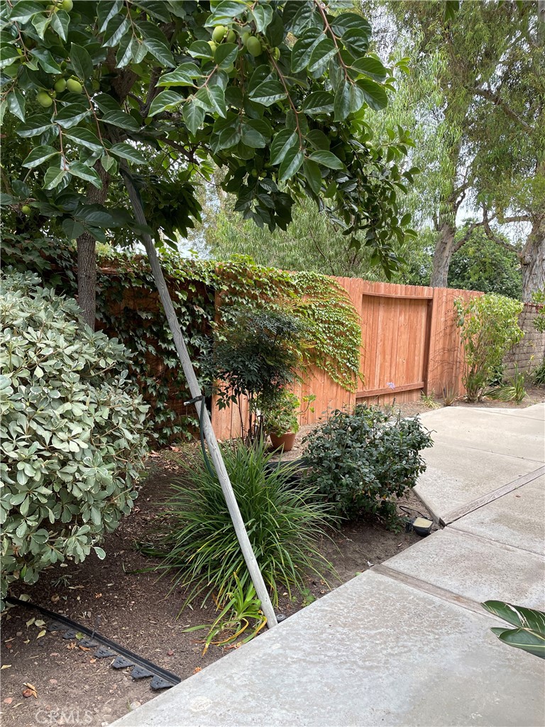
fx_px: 546
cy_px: 364
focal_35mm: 26
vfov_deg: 67.3
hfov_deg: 53.1
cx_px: 272
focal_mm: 4.2
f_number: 1.6
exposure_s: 1/421
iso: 32
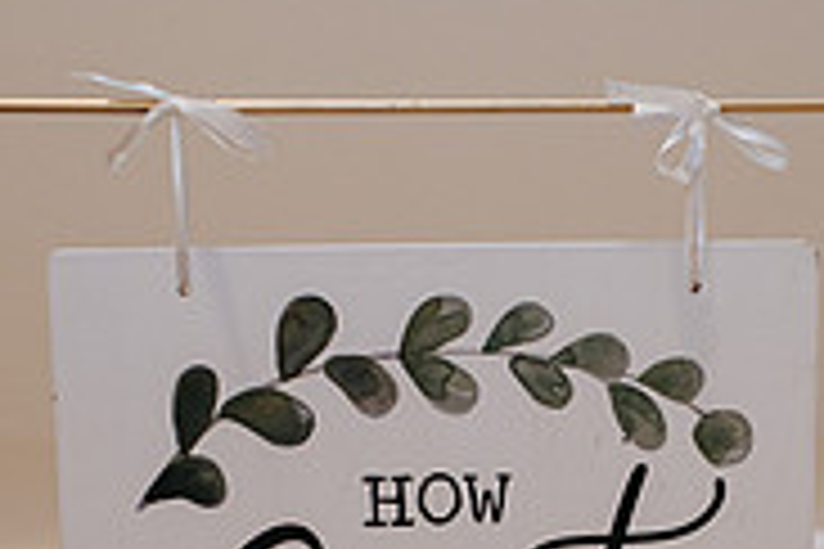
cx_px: 549
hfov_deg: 18.4
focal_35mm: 111
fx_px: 2540
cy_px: 801
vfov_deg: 11.8
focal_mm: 35
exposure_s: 1/200
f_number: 3.2
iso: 800
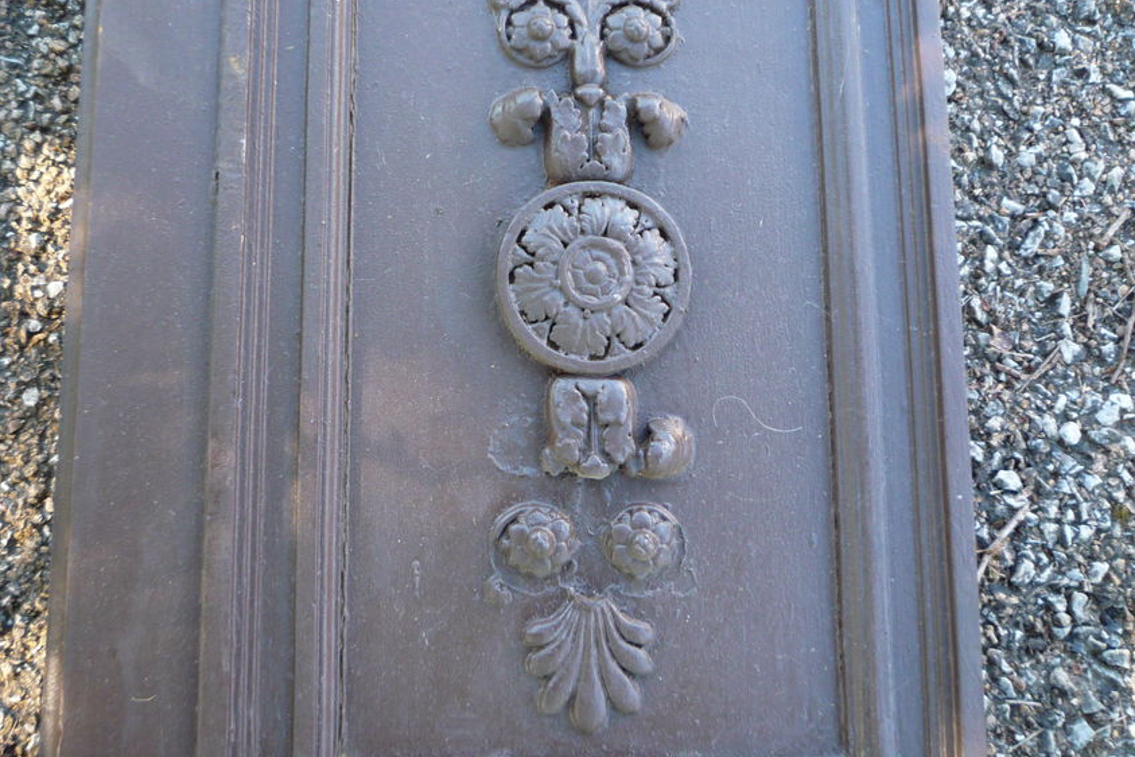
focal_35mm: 37
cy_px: 317
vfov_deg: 35.9
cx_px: 500
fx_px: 1166
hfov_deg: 51.8
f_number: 3.3
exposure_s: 1/30
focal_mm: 5.2
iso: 160
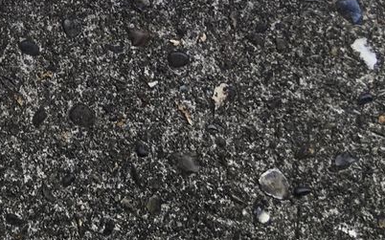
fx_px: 1028
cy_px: -168
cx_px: -147
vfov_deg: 12.4
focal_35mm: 98
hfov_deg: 19.2
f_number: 2.2
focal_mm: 4.15
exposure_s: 1/115
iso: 25
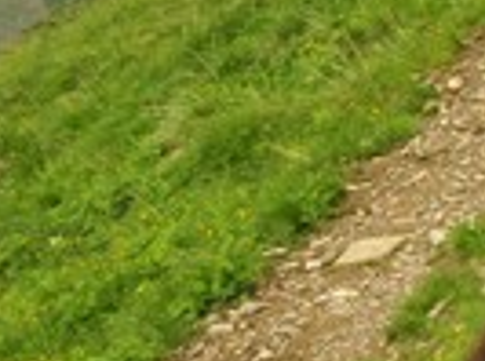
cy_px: -18
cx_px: 1130
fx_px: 2022
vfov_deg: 10.1
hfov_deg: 11.5
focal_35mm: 145
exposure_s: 1/250
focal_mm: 13
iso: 400
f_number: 4.5
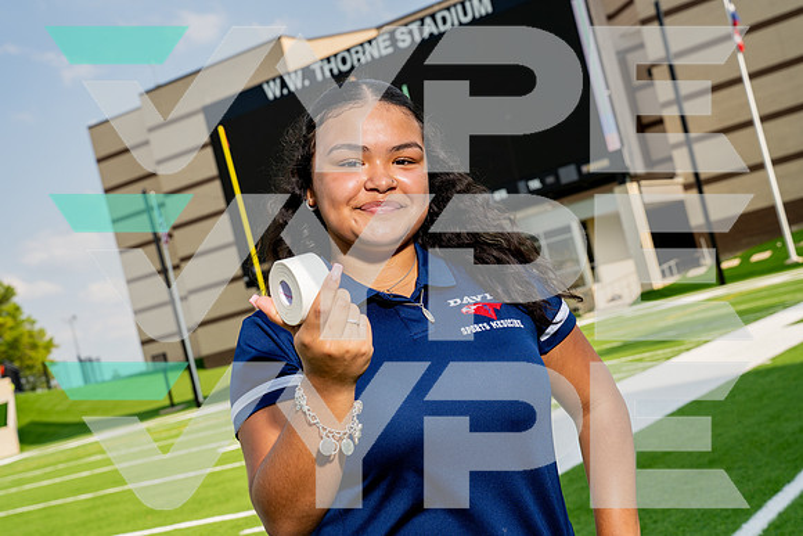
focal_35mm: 54
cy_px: 268
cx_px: 402
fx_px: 1198
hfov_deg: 37.1
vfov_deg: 25.2
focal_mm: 53
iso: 100
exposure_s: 1/250
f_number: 8
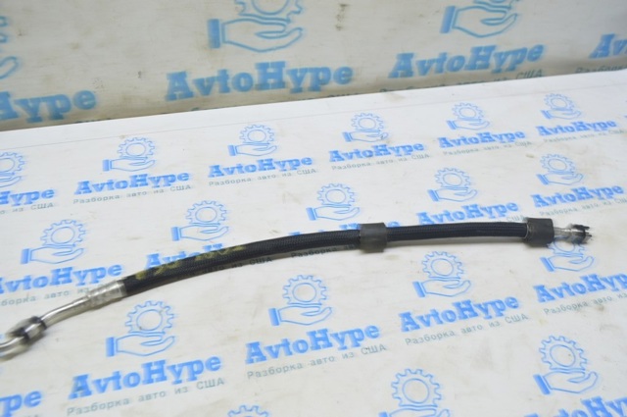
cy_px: 208
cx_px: 314
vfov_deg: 39.9
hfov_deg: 57.3
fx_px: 574
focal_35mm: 33
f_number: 5.6
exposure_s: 1/20
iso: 400
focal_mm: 22
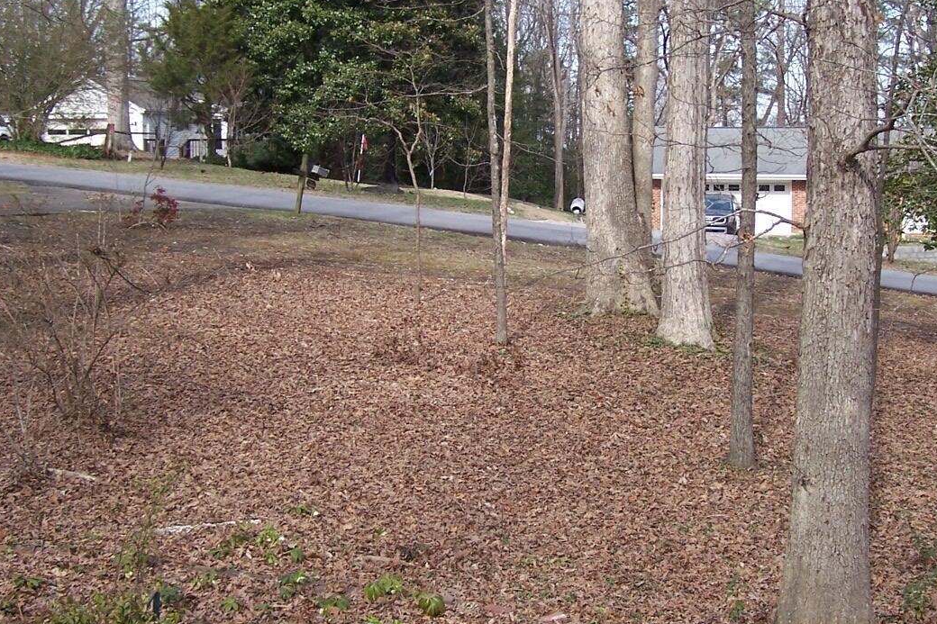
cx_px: 564
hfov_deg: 33.8
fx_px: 1535
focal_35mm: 59
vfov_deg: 22.9
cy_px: 242
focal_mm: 6.3
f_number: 2.8
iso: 80
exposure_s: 1/350
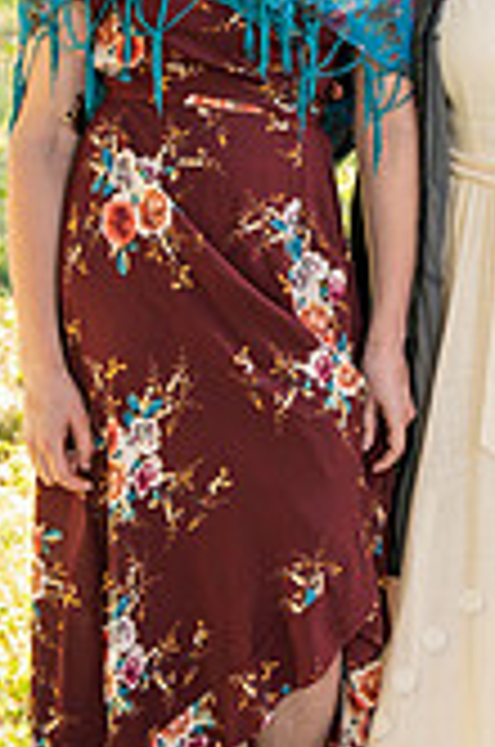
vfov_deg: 16.7
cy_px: 122
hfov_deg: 11.1
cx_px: 520
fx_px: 2527
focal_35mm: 122
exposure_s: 1/320
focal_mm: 45
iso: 1000
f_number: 5
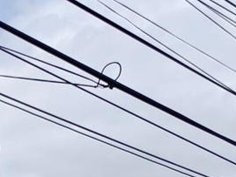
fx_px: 1310
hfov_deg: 9.1
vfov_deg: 7.2
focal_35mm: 192
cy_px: 466
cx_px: -363
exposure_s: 1/2400
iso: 100
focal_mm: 5.52
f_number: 1.9
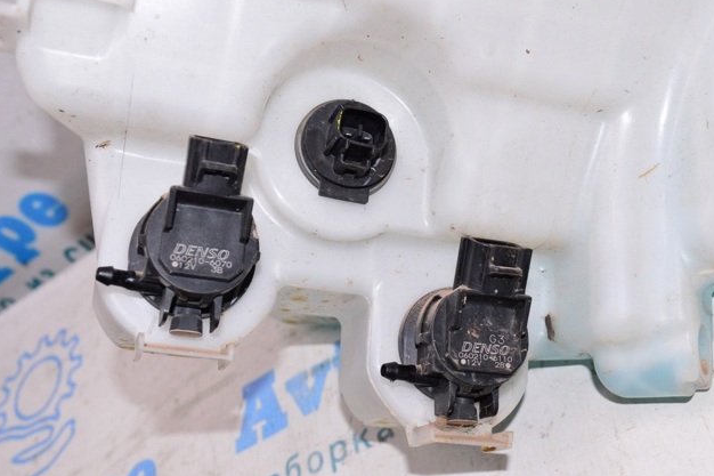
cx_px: 363
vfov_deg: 27.5
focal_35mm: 49
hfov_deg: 40.4
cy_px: 237
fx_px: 972
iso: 1600
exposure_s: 1/160
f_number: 8
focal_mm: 32
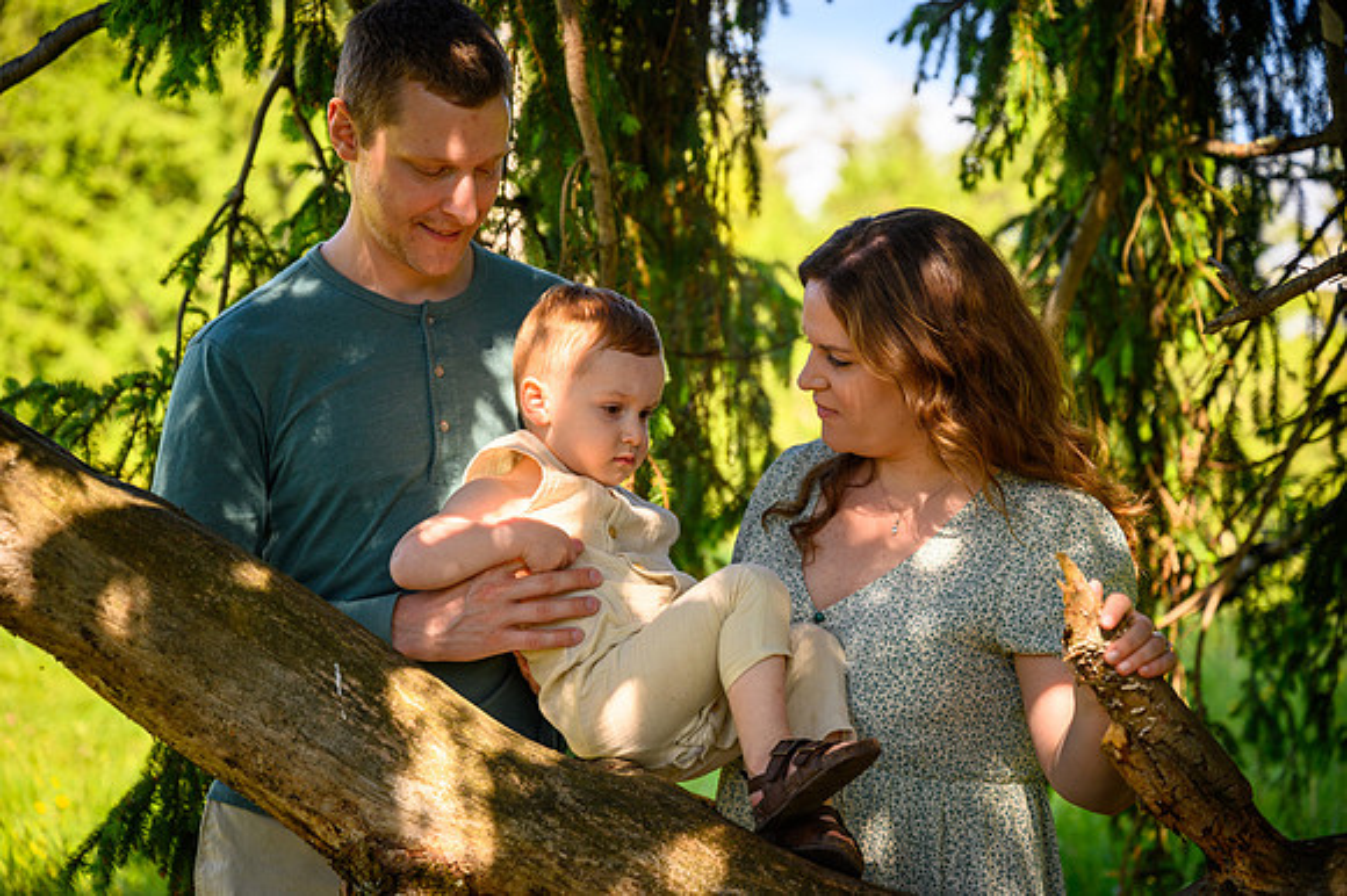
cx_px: 674
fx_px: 2618
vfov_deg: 19.4
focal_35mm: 70
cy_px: 448
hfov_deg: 28.9
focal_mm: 70
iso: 100
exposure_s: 1/640
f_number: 3.2
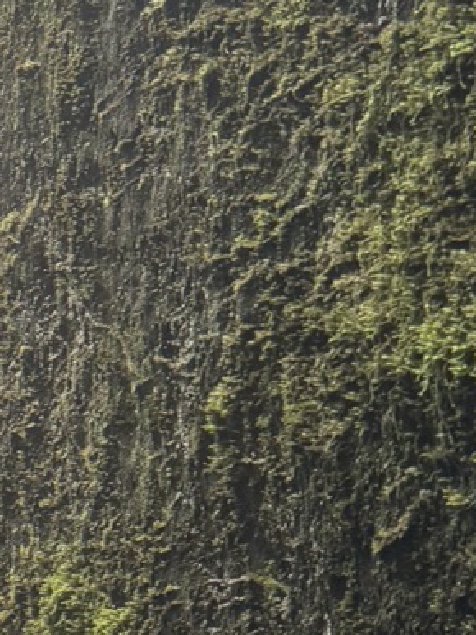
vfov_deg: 15.1
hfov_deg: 11.0
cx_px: -432
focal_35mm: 124
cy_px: -202
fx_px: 2275
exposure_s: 1/120
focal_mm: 6.76
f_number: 1.78
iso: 200
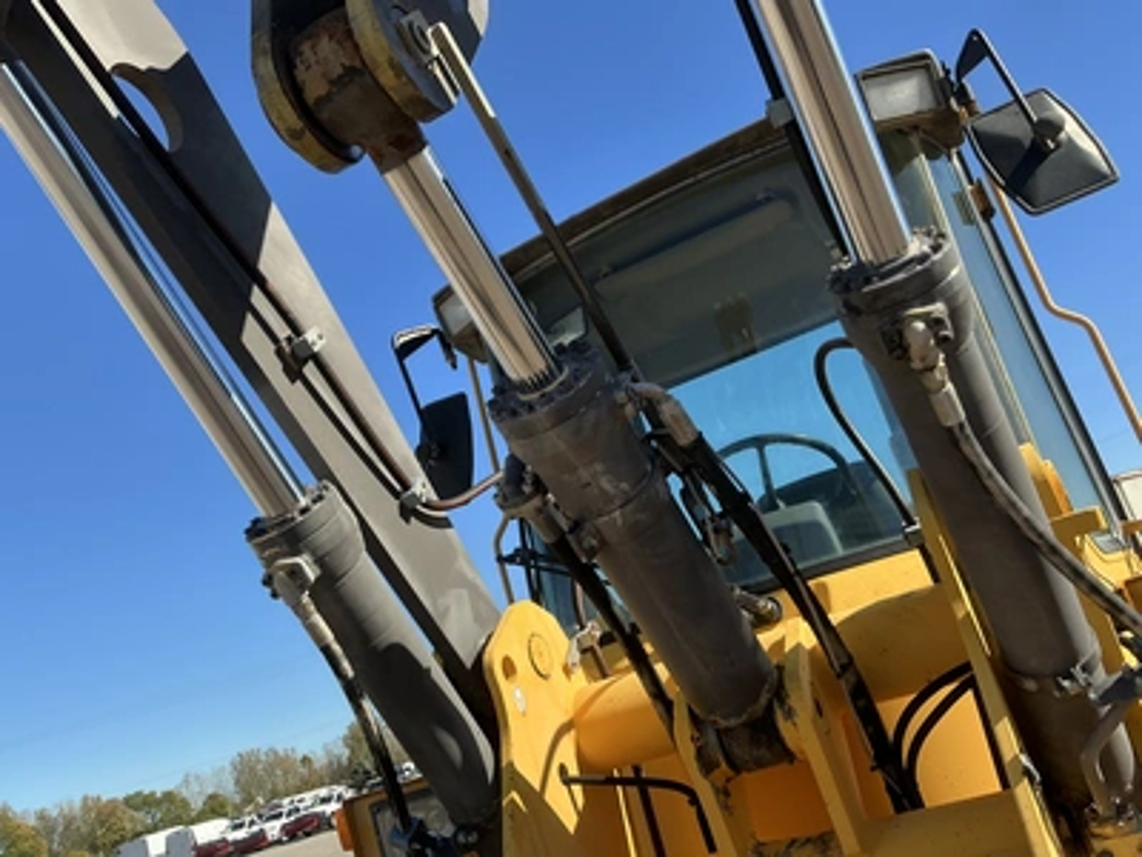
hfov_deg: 63.4
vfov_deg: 49.7
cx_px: 571
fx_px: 924
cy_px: 428
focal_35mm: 28
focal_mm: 3
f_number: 1.8
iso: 25
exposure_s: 1/1015
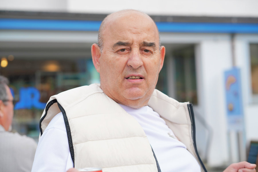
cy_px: 86
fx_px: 609
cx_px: 129
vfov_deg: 16.1
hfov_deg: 23.9
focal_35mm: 85
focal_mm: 85
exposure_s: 1/1000
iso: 640
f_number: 5.6
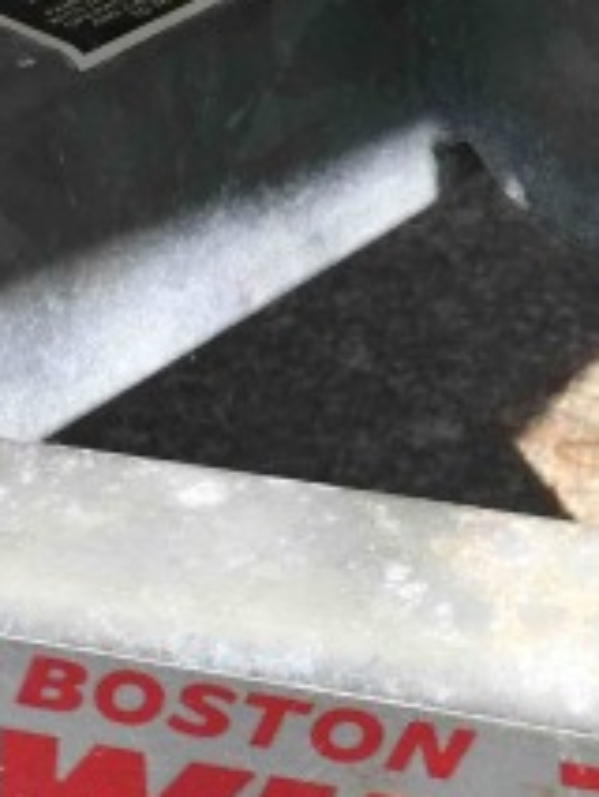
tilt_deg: -33.2
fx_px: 2512
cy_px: 322
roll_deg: -0.7
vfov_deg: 18.0
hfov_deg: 13.2
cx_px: 760
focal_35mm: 109
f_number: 2.2
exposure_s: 1/416
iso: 32
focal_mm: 4.15
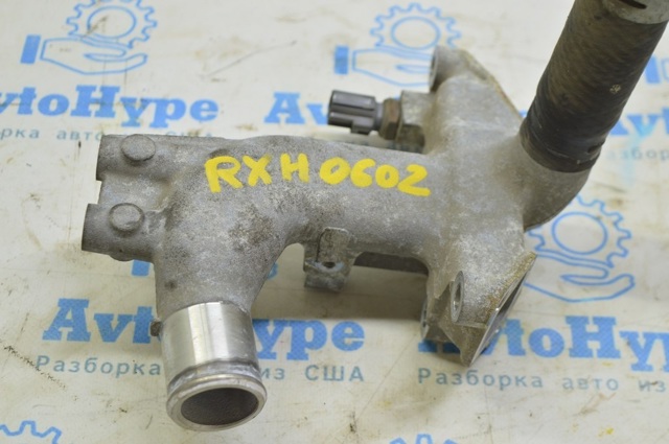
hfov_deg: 28.1
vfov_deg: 18.9
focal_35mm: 72
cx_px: 334
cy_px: 222
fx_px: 1336
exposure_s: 1/20
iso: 400
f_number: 5.6
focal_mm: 48
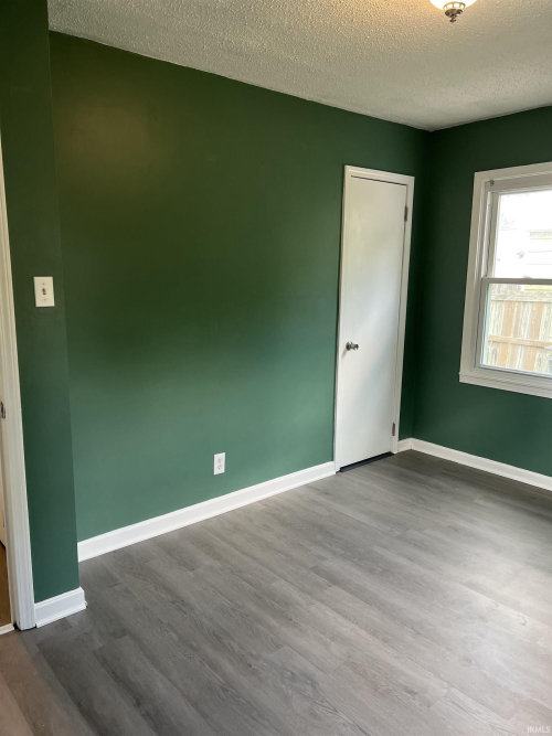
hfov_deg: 53.0
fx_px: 553
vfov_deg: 67.3
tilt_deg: -10.8
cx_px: 276
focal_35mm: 26
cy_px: 368
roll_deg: -0.6
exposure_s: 1/120
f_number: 1.5
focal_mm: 5.7
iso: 125
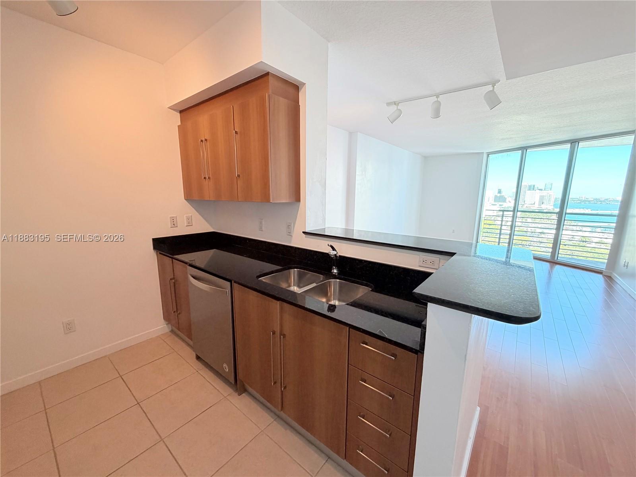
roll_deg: -0.4
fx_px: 257
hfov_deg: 102.1
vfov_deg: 85.7
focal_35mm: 14
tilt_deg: -9.5
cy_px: 238
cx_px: 318
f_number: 2.2
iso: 160
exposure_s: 1/120
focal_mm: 2.22
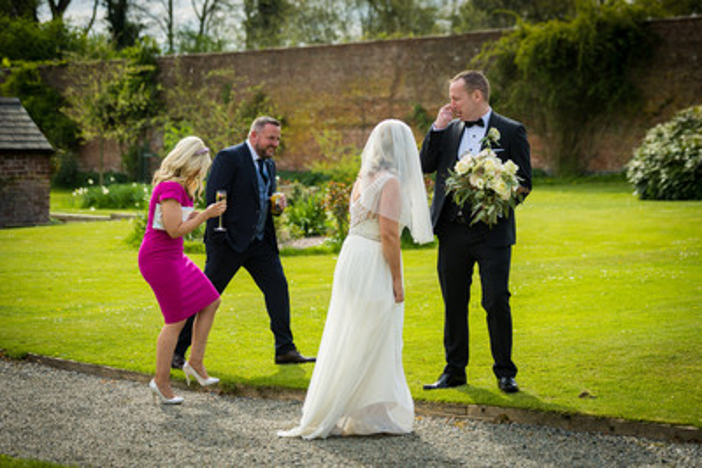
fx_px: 1577
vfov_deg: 16.9
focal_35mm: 81
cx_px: 405
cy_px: 198
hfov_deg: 25.1
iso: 100
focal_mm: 70
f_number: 2.8
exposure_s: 1/800
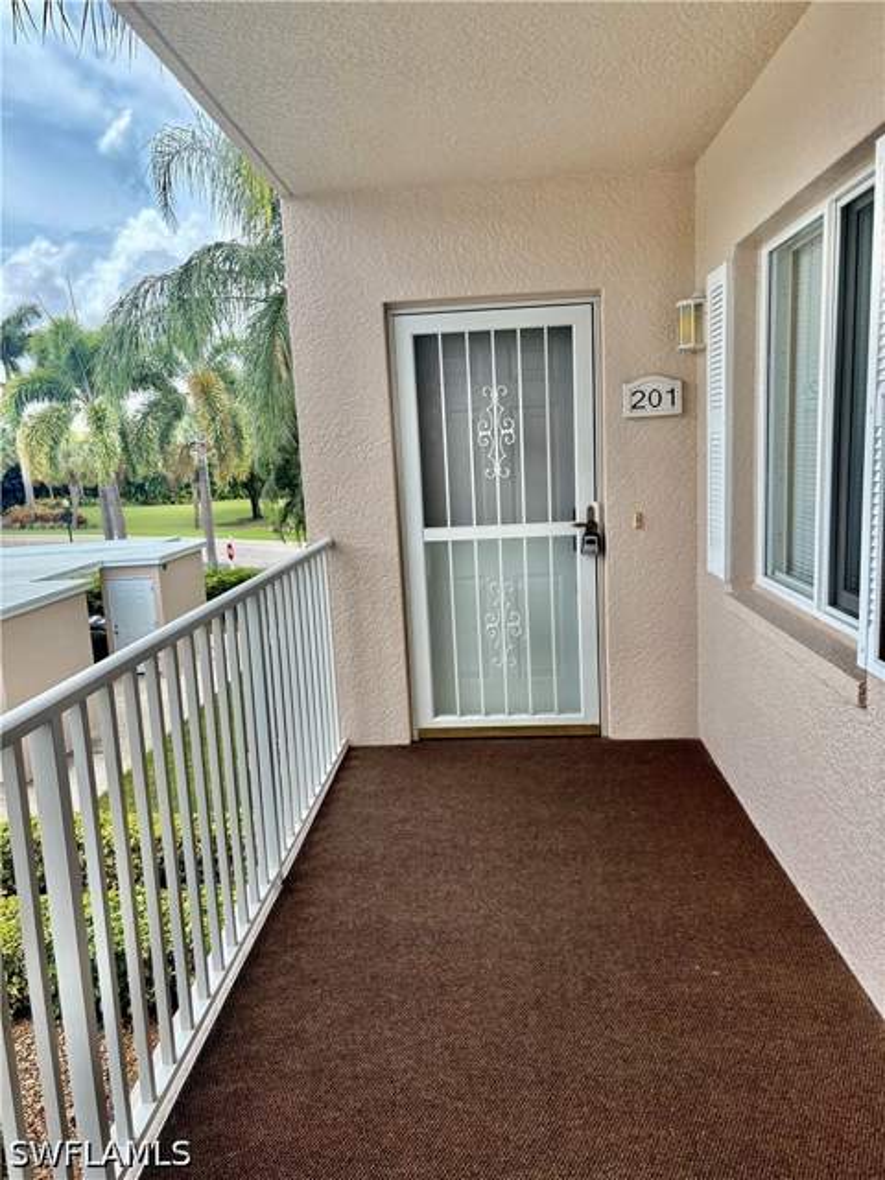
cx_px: 442
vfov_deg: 67.3
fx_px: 886
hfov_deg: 53.1
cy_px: 590
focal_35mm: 26
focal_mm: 5.96
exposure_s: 1/1117
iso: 64
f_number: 1.6
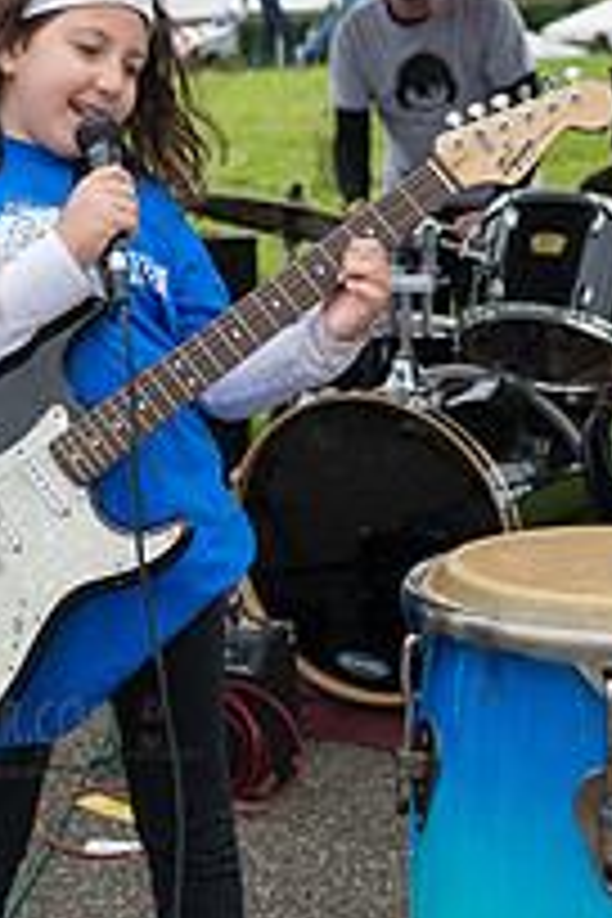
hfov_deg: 17.7
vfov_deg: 26.8
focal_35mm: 75
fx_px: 1912
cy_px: 279
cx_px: -14
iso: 200
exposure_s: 1/800
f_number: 3.5
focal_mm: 34
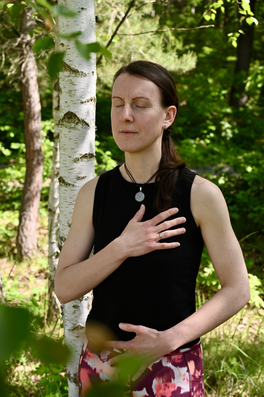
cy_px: 198
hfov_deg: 30.5
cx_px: 132
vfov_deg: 44.5
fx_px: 485
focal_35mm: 44
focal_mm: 44
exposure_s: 1/250
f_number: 5
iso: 200
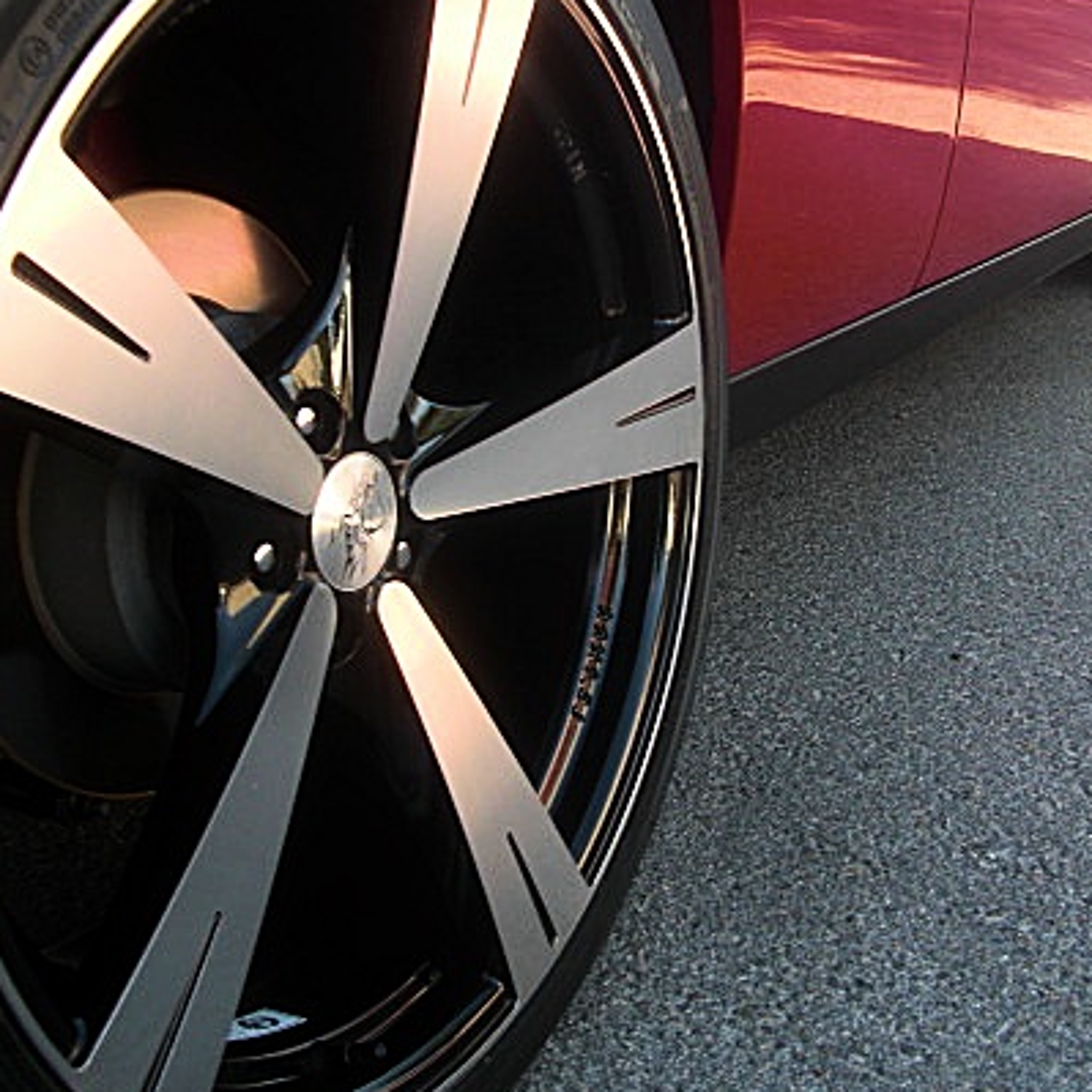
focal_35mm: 51
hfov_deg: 33.4
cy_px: 473
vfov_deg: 33.3
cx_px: 586
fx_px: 1820
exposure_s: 1/80
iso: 50
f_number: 2.8
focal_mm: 6.3
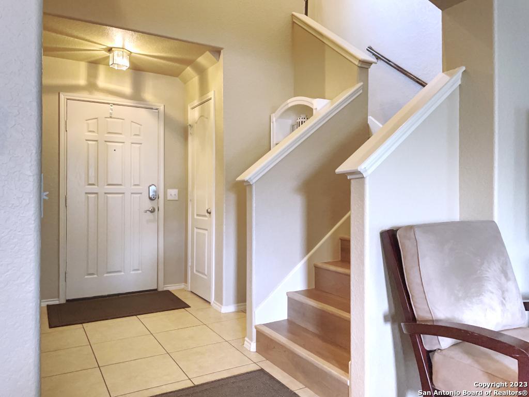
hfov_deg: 67.3
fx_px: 397
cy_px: 198
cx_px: 264
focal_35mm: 26
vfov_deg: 53.0
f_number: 1.6
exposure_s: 1/60
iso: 400
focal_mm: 4.2
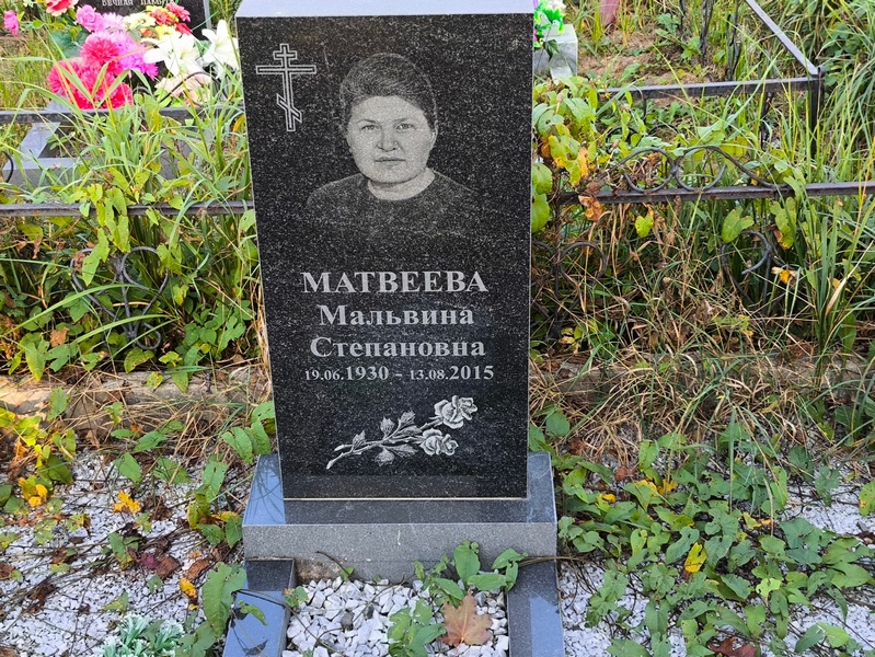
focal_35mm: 50
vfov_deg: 29.1
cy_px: 328
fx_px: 1264
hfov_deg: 38.2
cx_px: 438
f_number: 1.7
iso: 100
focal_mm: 4.71
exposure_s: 1/120
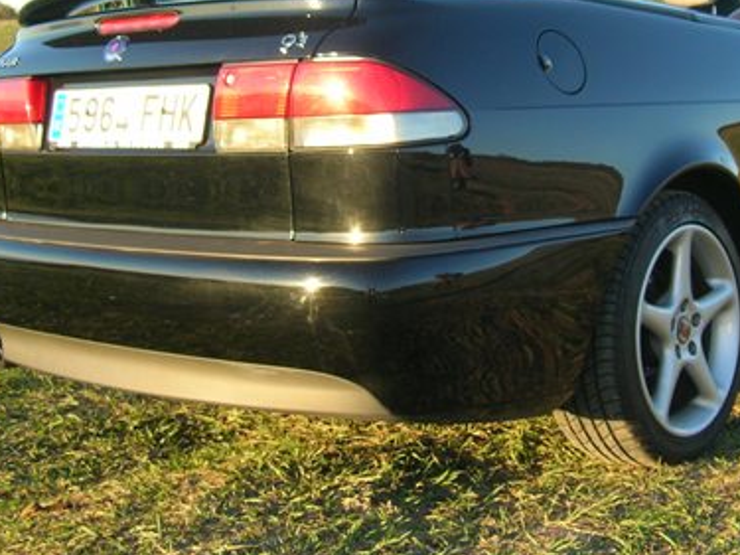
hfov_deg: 32.9
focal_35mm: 58
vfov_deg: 25.1
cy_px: 178
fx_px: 1239
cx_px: 511
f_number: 2.9
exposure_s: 1/142
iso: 50
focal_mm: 5.7
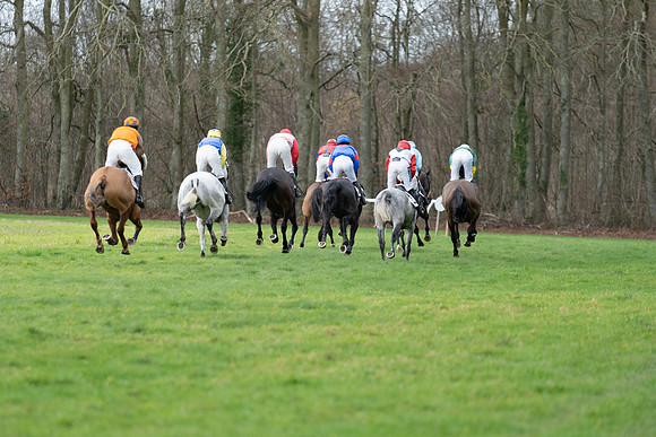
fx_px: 5468
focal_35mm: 300
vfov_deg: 4.6
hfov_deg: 6.9
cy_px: 218
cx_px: 328
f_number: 2.8
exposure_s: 1/1000
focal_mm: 200
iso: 500
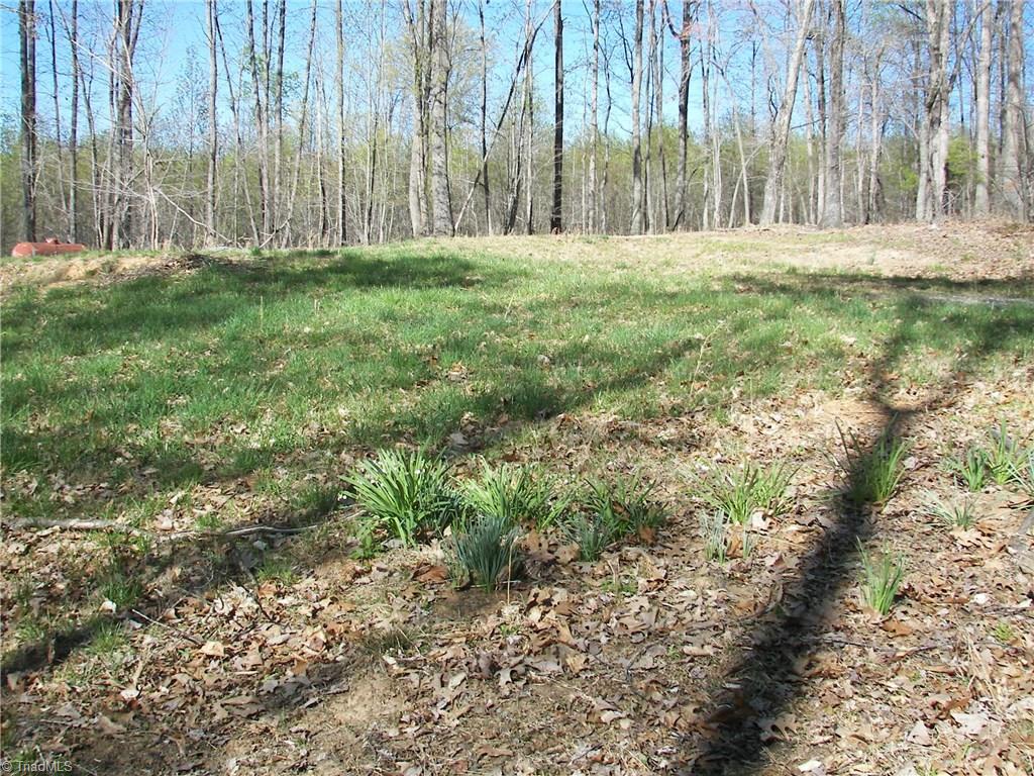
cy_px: 388
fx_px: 1075
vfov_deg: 39.7
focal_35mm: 36
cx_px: 517
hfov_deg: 51.4
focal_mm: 6
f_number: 2.8
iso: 50
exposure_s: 1/400
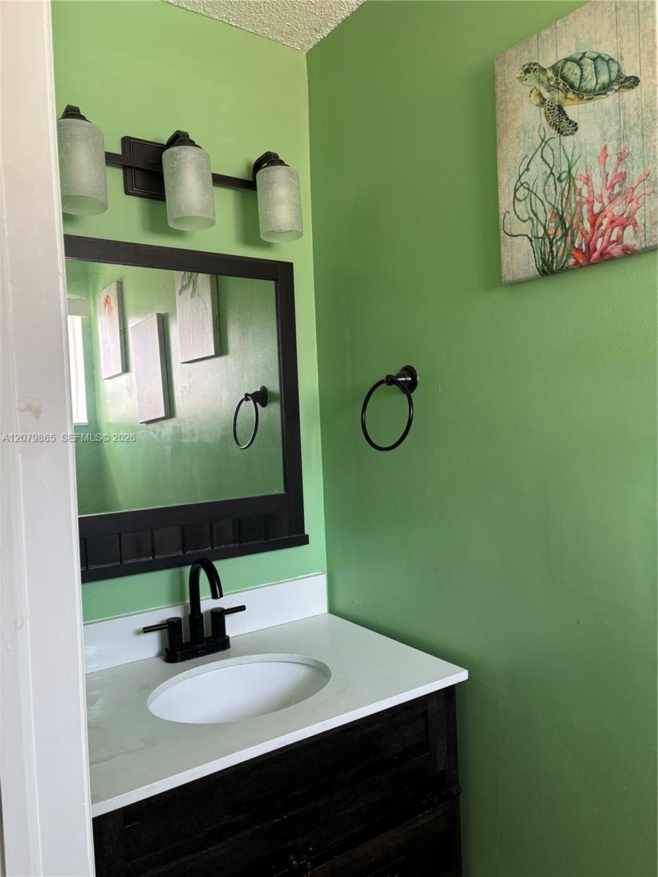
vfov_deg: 67.3
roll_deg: +1.0
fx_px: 659
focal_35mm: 26
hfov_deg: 53.1
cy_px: 438
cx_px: 329
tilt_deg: -1.4
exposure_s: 1/60
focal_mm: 5.96
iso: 100
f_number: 1.6
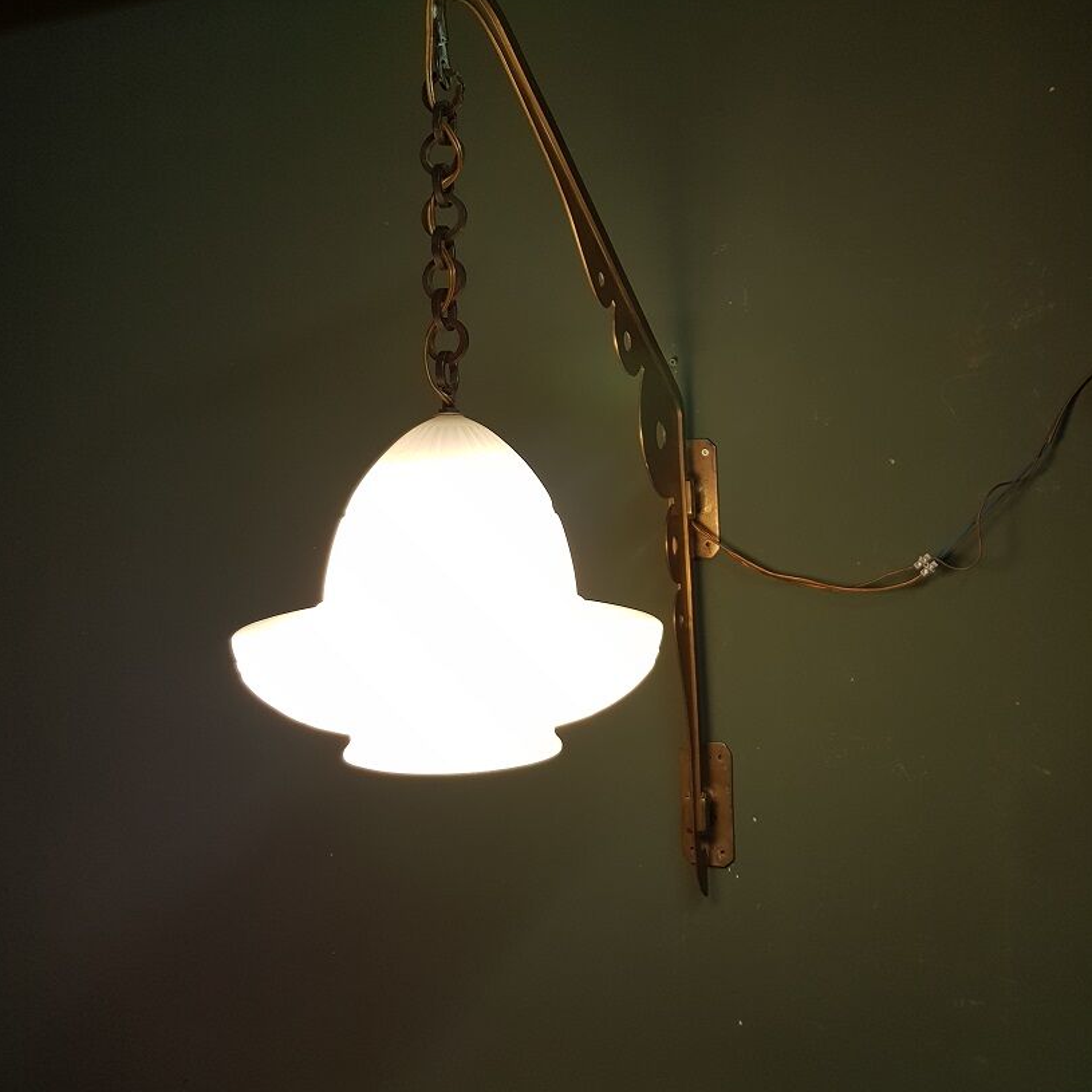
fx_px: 1106
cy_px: 489
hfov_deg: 52.5
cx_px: 545
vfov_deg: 52.4
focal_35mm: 31
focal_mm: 4.2
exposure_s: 1/50
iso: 64
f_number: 1.7
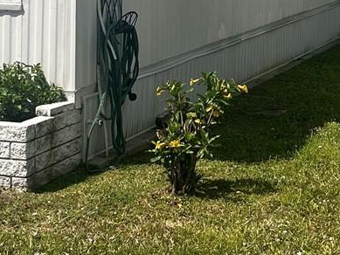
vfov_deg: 13.4
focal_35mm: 107
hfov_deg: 18.3
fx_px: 1051
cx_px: 253
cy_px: -75
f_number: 1.6
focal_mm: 5.1
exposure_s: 1/6494
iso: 50
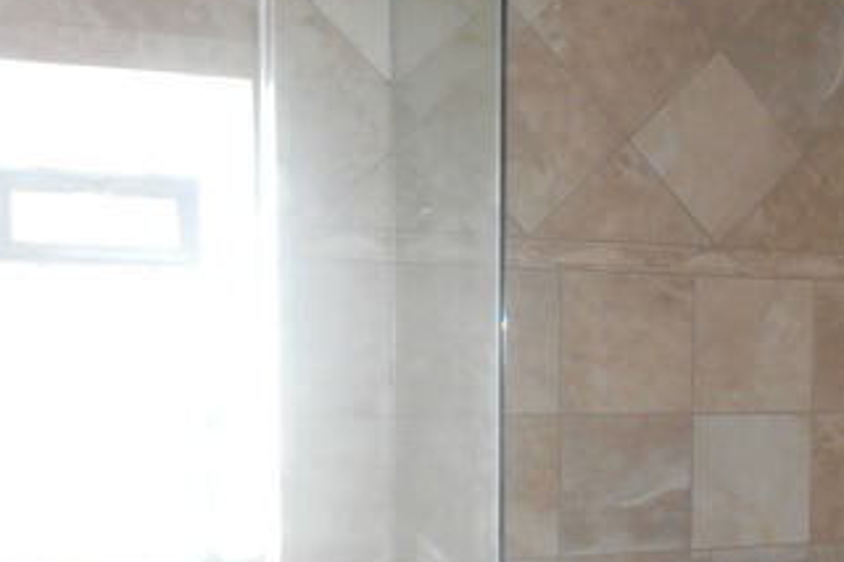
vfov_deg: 26.6
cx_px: 649
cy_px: 427
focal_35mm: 50
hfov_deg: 38.4
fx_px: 1172
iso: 200
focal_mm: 4.2
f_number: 3
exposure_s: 1/30
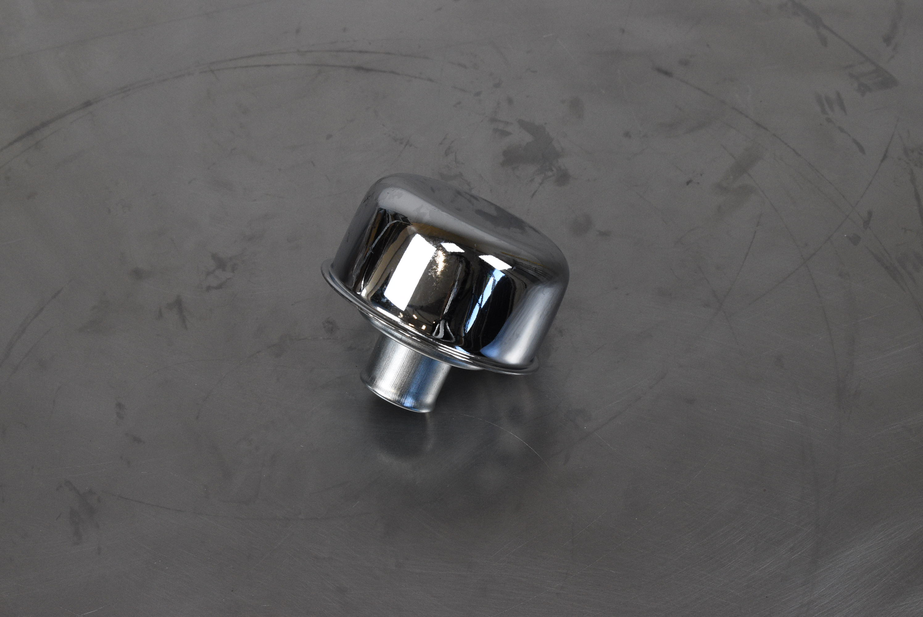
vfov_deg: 16.6
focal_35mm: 82
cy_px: 308
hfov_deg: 24.6
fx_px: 2117
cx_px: 462
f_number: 13
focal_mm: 55
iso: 1250
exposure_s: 1/100
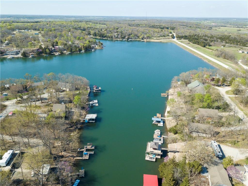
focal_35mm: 26
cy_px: 93
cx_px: 124
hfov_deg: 67.3
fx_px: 186
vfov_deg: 53.0
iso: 100
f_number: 2.2
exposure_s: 1/640
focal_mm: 4.73
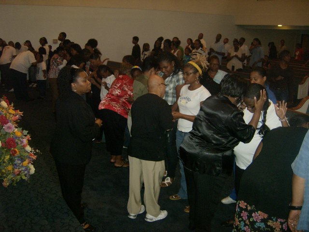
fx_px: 321
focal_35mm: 36
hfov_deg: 51.4
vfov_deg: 39.7
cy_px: 116
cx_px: 154
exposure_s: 1/60
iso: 200
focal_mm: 6
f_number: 2.8
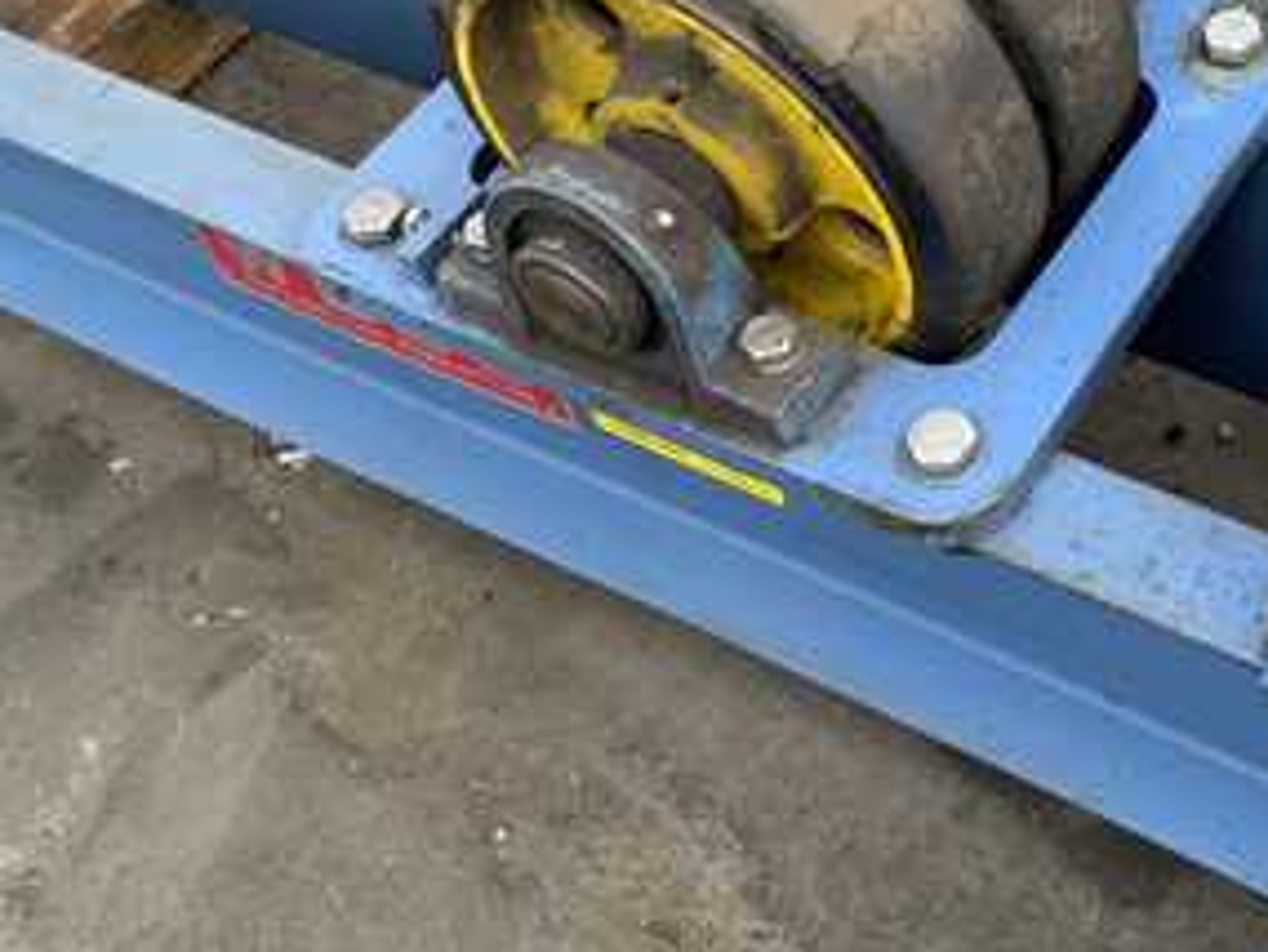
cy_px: 249
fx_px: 2235
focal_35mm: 61
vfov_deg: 23.8
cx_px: 1157
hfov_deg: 30.2
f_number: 1.8
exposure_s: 1/158
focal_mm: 3
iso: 16
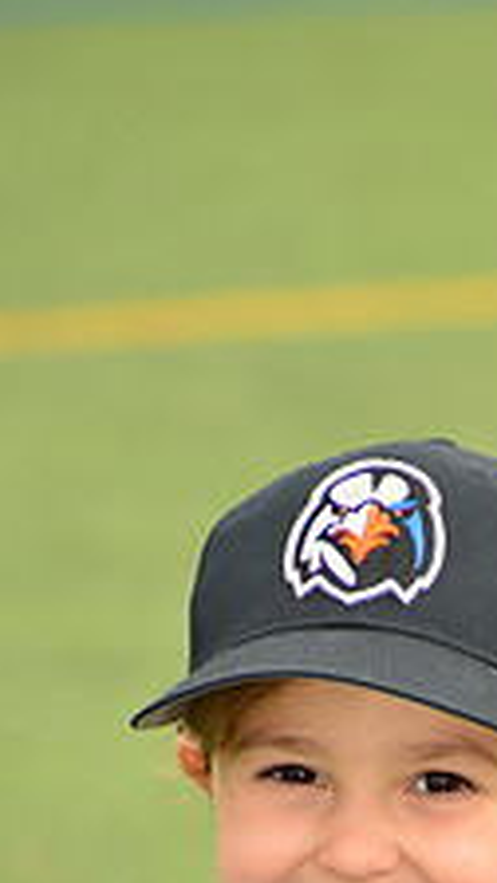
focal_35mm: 543
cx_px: 499
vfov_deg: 4.0
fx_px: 12722
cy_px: 1096
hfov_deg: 2.2
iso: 250
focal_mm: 200
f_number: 8
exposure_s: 1/200
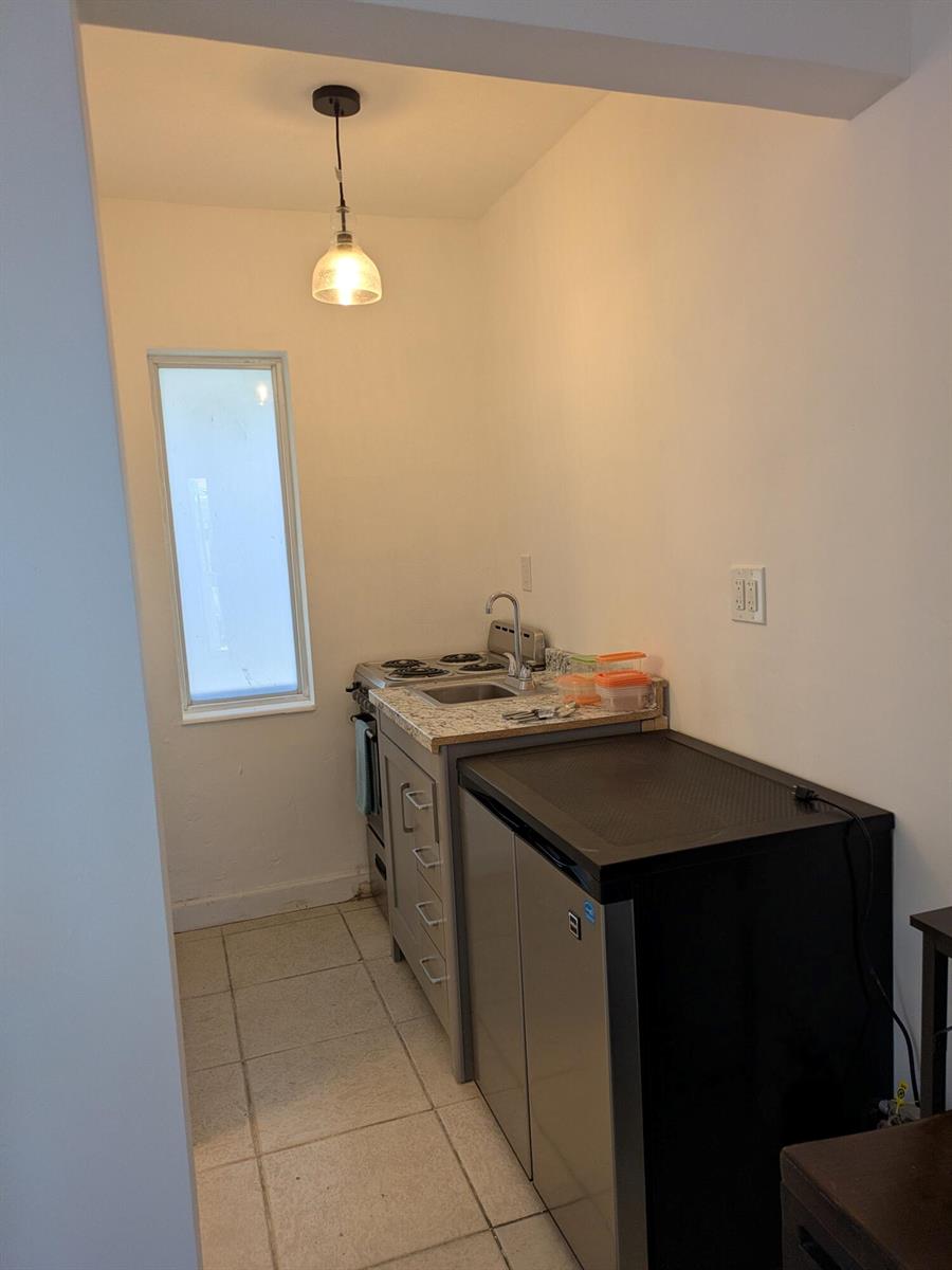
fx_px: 917
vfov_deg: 69.4
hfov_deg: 54.9
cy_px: 635
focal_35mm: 25
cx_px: 476
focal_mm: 5.43
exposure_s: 1/120
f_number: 1.89
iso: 83
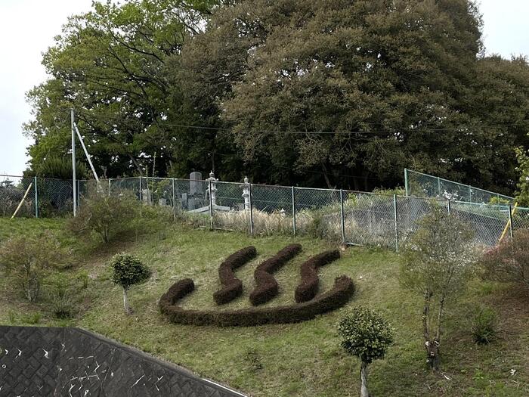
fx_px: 397
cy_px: 198
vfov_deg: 53.1
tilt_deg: +11.2
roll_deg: +1.1
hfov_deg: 67.3
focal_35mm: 26
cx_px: 264
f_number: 1.6
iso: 50
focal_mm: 5.1
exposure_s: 1/3413
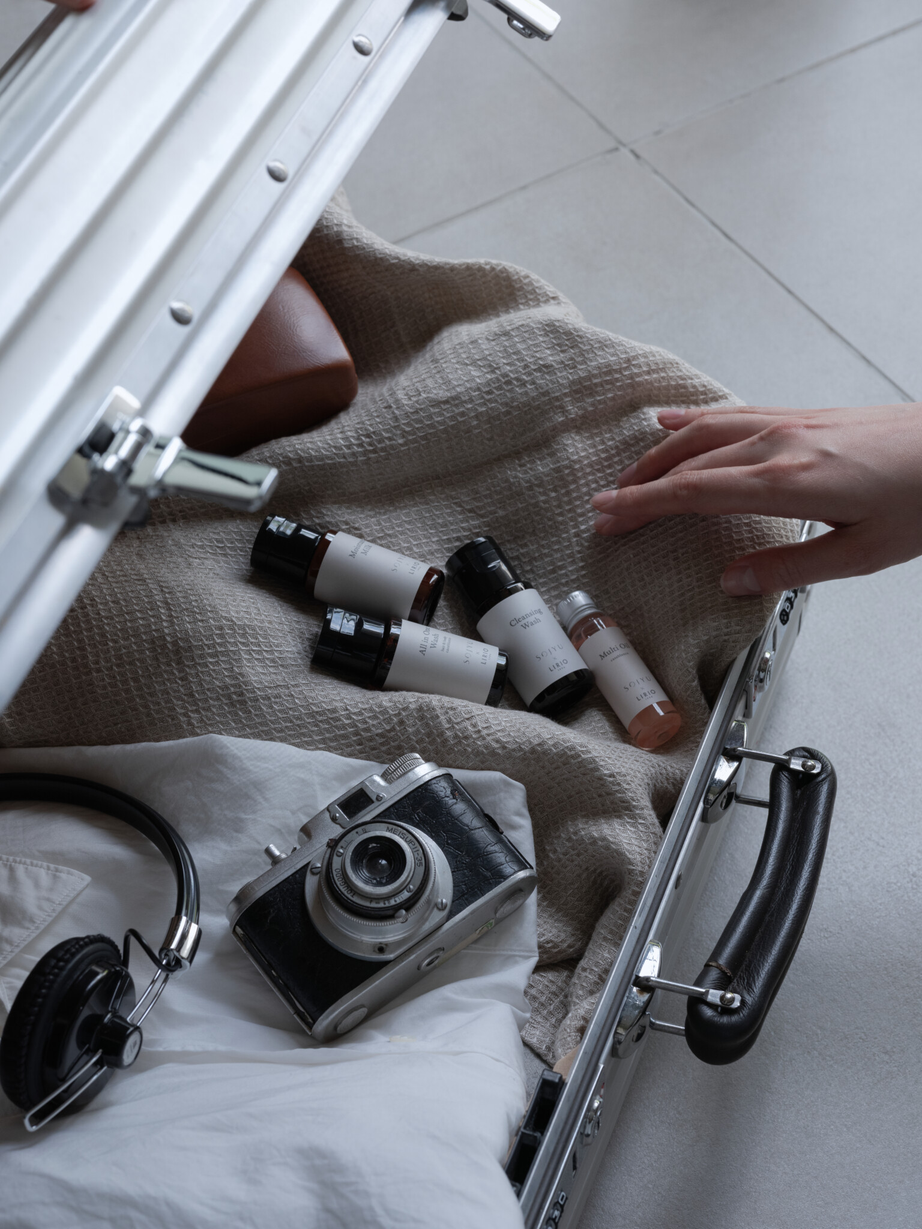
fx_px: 2237
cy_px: 614
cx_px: 461
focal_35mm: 63
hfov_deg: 23.3
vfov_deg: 30.7
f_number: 11
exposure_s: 1/20
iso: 640
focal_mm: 80
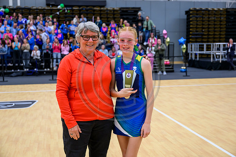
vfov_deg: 28.1
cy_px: 78
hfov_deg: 41.1
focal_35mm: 48
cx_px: 118
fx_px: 315
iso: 2500
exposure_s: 1/320
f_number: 3.5
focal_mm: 48
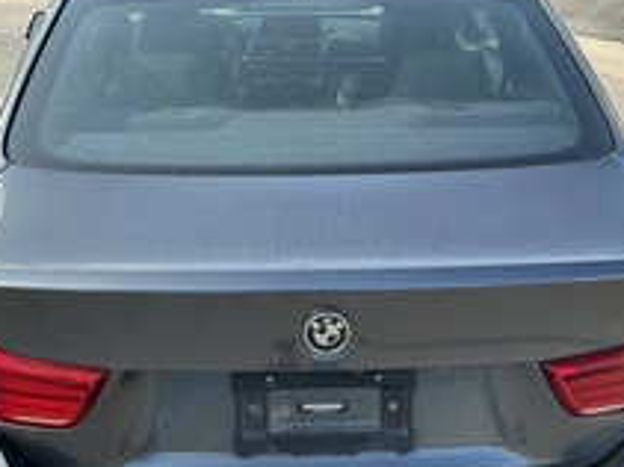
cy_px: 399
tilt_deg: -27.2
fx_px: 955
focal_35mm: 53
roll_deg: +1.7
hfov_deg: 36.2
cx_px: 290
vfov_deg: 26.8
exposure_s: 1/425
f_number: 1.8
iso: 25
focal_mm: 3
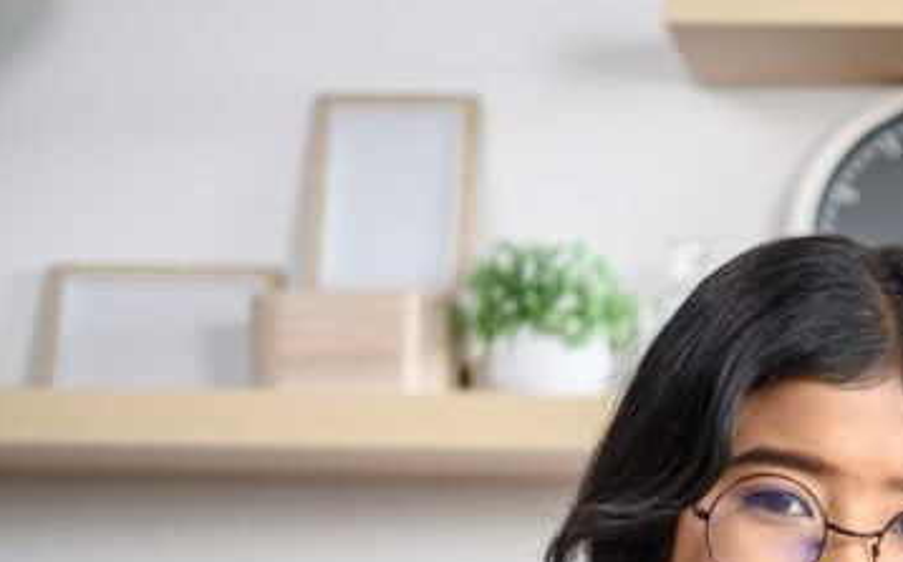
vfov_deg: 7.4
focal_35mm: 175
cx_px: 1203
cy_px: 750
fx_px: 4303
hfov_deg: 11.6
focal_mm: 60
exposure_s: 1/100
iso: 200
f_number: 2.8
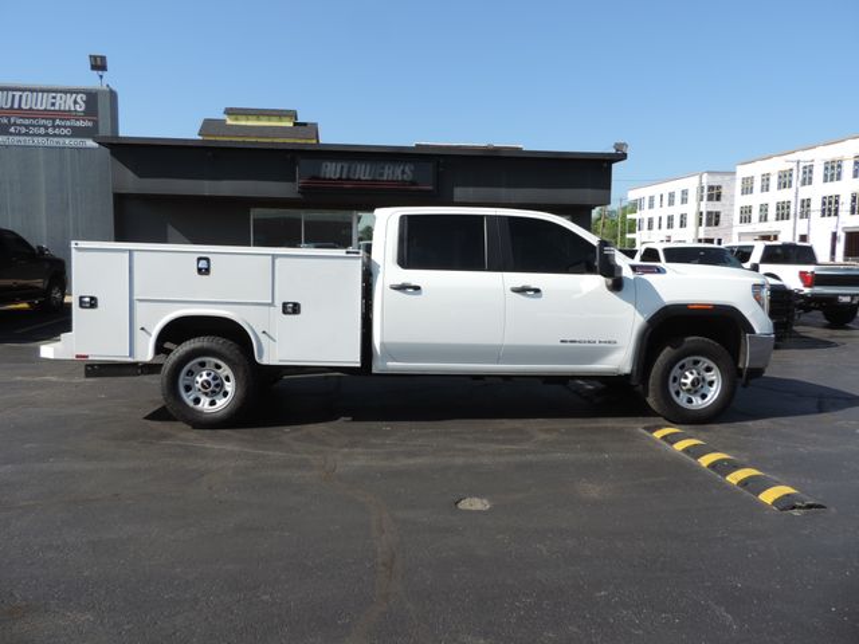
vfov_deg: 56.8
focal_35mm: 24
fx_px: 596
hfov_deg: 71.6
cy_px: 322
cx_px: 430
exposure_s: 1/1250
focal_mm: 4.3
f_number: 3
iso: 80
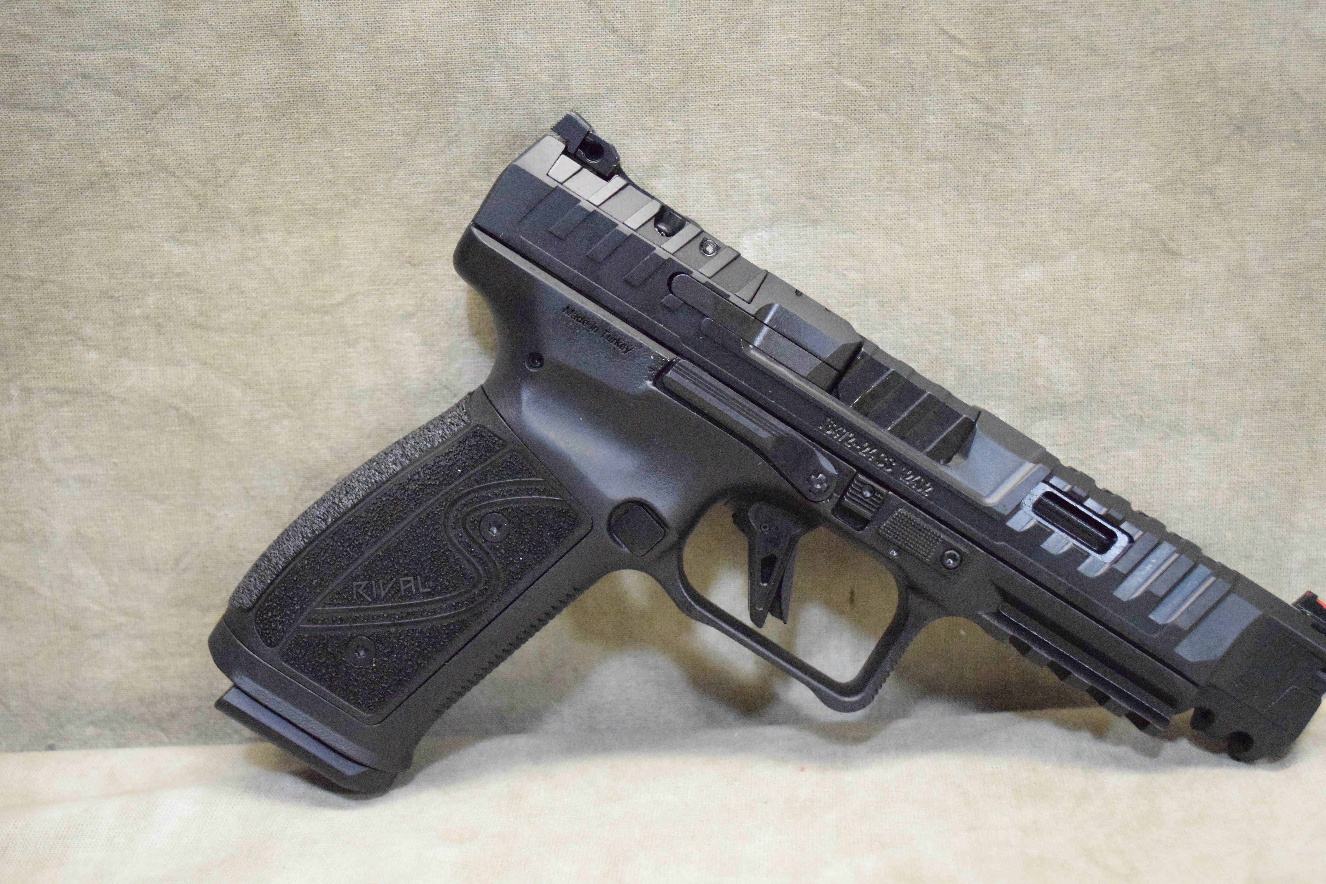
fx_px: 1768
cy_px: 442
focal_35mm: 48
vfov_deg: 28.1
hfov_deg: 41.1
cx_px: 663
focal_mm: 32
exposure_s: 1/1600
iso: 12800
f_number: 4.8
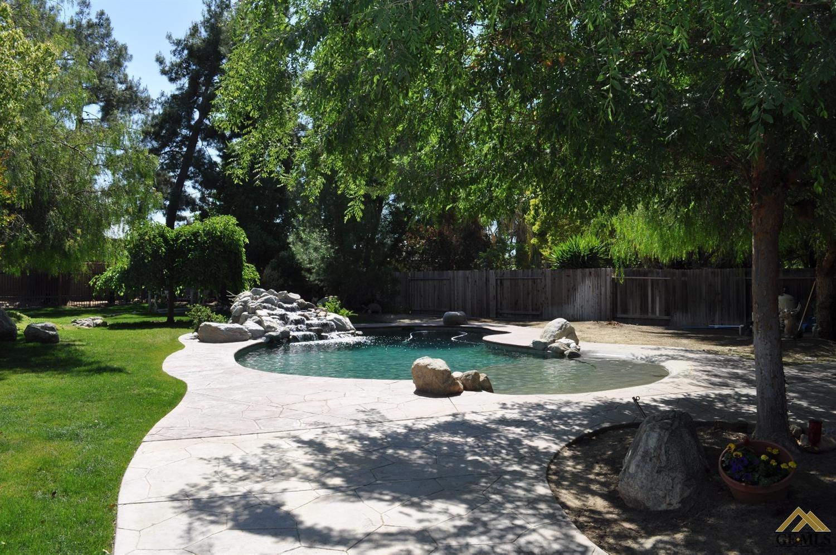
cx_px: 418
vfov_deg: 47.8
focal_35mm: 27
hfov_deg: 67.5
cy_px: 278
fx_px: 626
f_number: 13
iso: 200
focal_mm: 18
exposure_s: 1/200
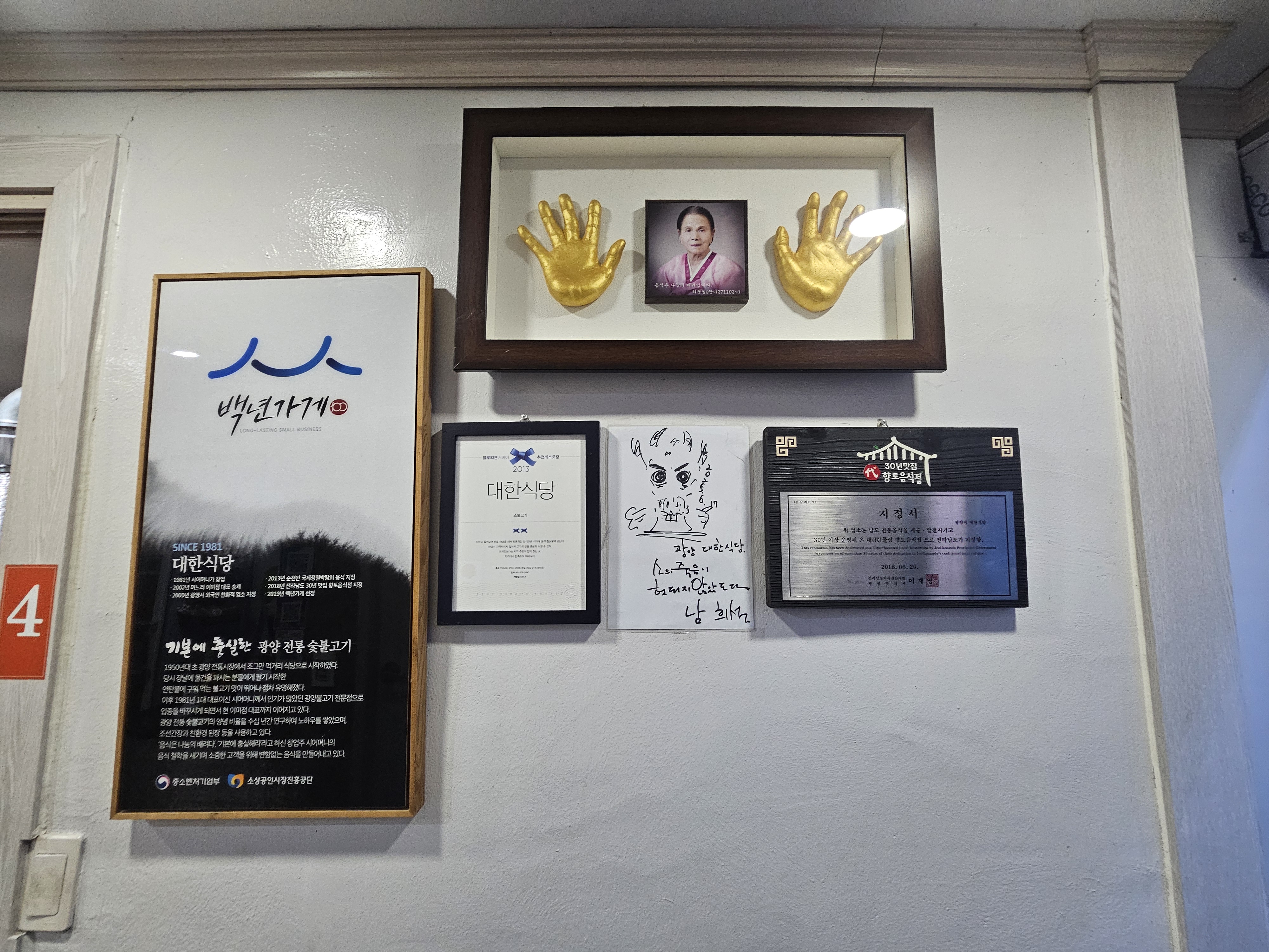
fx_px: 477
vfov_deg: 89.9
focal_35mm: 13
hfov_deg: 106.2
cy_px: 476
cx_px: 634
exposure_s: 1/60
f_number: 2.2
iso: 250
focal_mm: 2.2
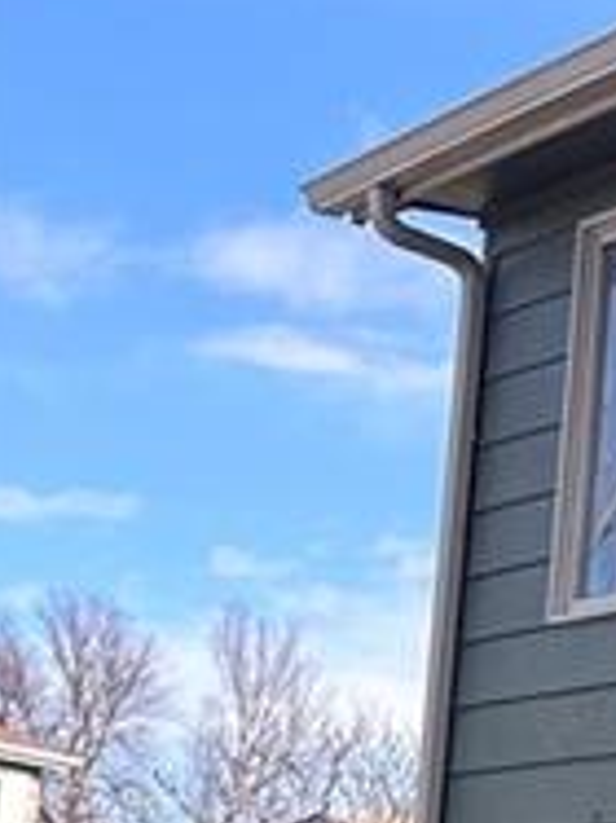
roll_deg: -2.4
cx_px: 1954
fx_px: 3658
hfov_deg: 8.0
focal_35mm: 154
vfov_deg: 12.7
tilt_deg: +6.6
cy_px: 827
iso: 80
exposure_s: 1/1664
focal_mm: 6.86
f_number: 1.78
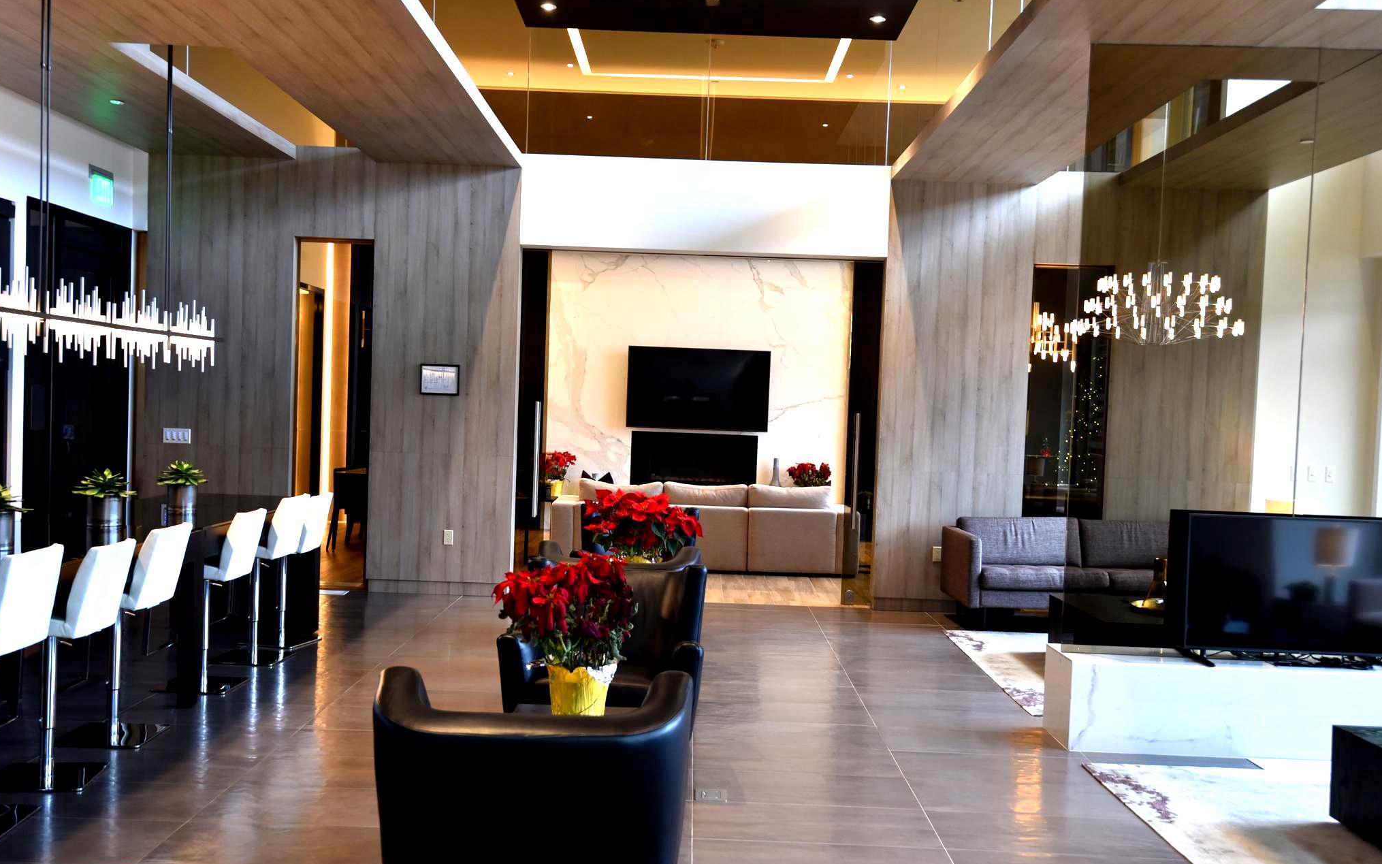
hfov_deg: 54.0
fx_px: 1356
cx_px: 688
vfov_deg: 35.3
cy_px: 451
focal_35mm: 36
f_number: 4
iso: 1000
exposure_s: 1/60
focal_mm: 35
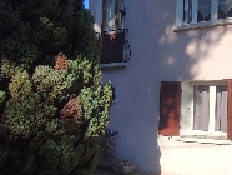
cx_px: 252
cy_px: 90
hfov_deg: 31.2
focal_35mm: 55
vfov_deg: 26.6
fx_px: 369
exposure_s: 1/1486
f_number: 2.2
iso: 50
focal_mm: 1.65
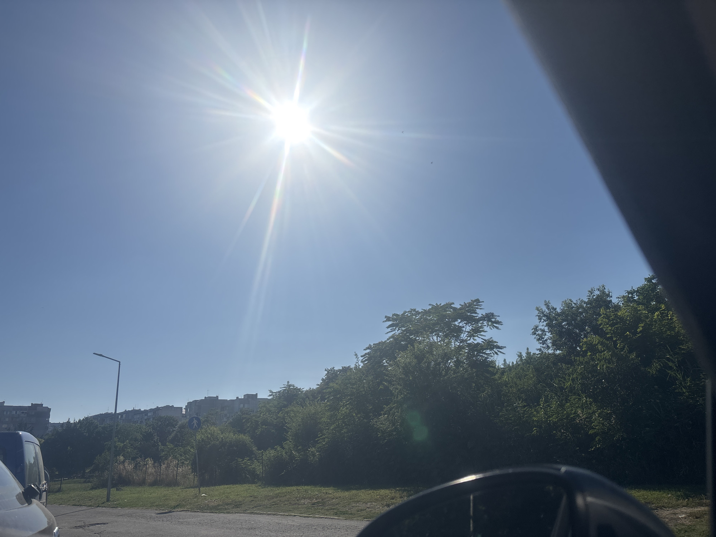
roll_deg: +2.7
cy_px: 268
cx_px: 358
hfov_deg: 67.3
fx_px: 538
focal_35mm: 26
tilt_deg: +17.6
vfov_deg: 53.1
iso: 50
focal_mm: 5.96
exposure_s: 1/13889
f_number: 1.6
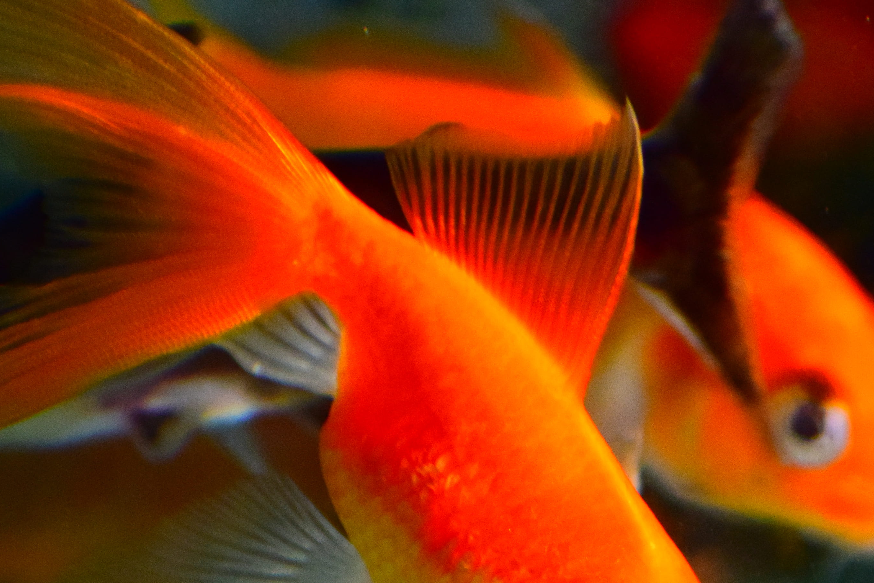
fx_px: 24153
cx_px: 679
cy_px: 642
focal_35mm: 995
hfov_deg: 2.1
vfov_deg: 1.4
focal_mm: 300
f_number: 6.3
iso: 1400
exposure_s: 1/60
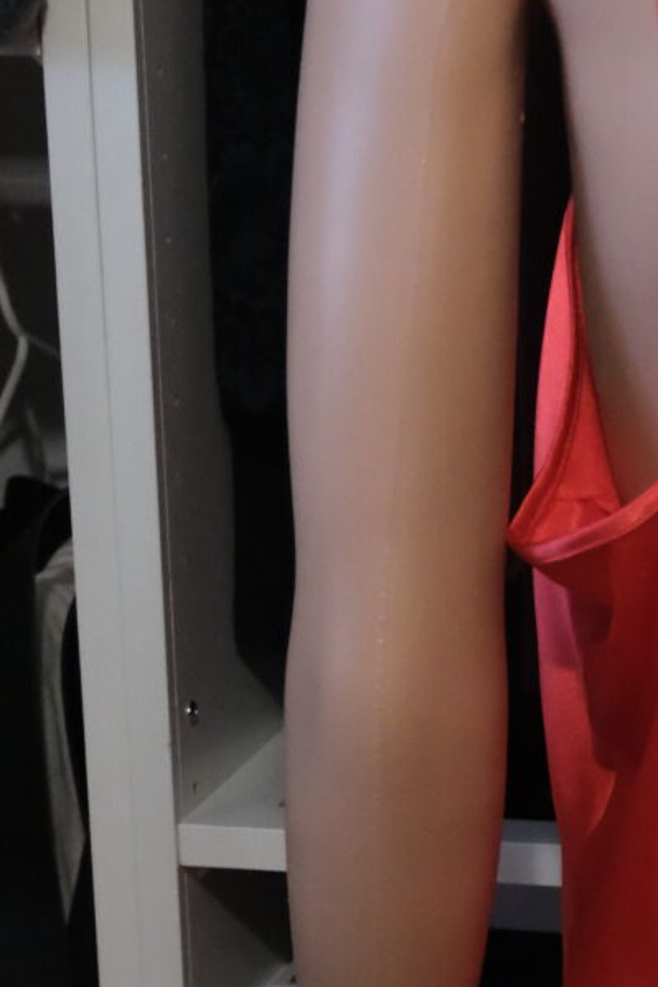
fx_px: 3566
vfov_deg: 15.5
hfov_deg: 10.2
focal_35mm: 130
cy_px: 995
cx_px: 1020
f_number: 3.5
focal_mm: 25.5
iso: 5000
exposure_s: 1/125
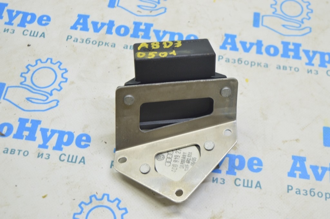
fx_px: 467
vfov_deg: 26.4
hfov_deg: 38.9
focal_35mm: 51
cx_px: 165
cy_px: 110
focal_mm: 34
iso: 400
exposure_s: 1/20
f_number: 5.6
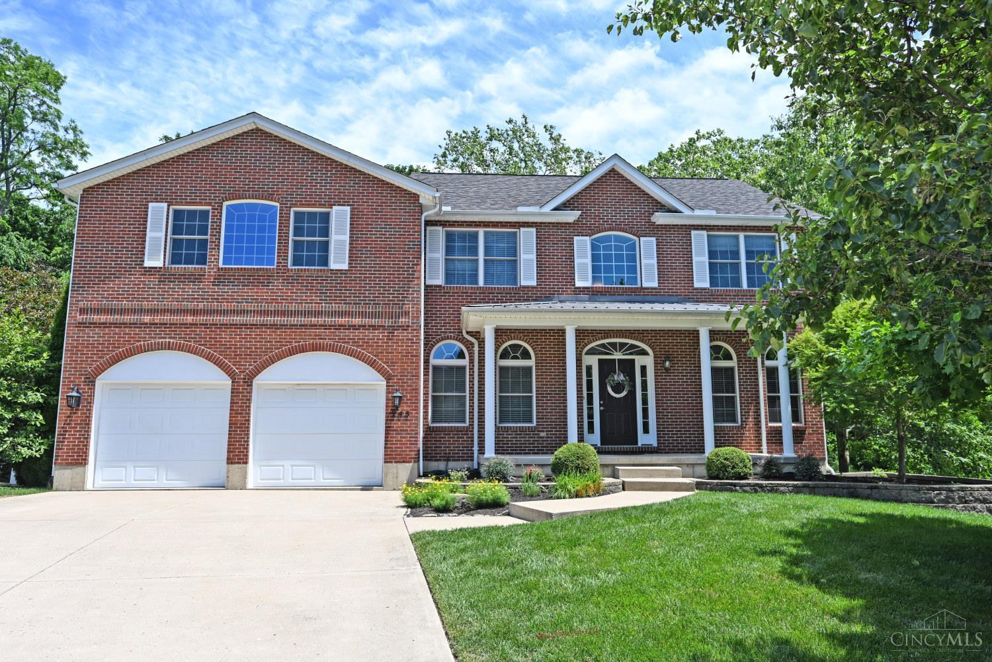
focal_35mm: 24
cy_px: 331
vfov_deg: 54.1
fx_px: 648
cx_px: 496
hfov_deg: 74.9
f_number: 6.3
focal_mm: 23.5
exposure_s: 1/320
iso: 100
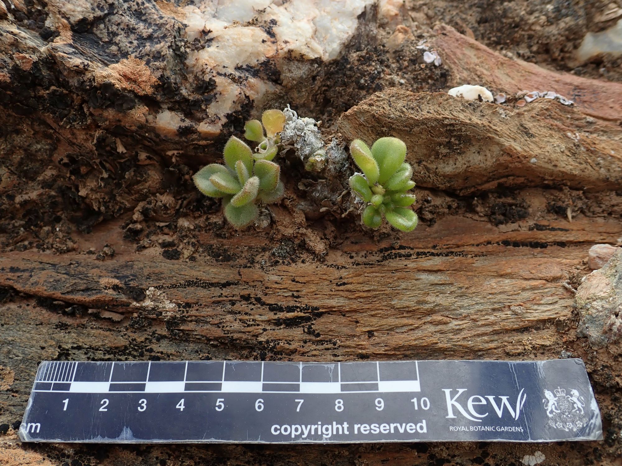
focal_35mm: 30
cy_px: 233
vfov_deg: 46.8
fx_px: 539
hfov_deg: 60.0
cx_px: 311
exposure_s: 1/320
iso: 100
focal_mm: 5.5
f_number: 3.2
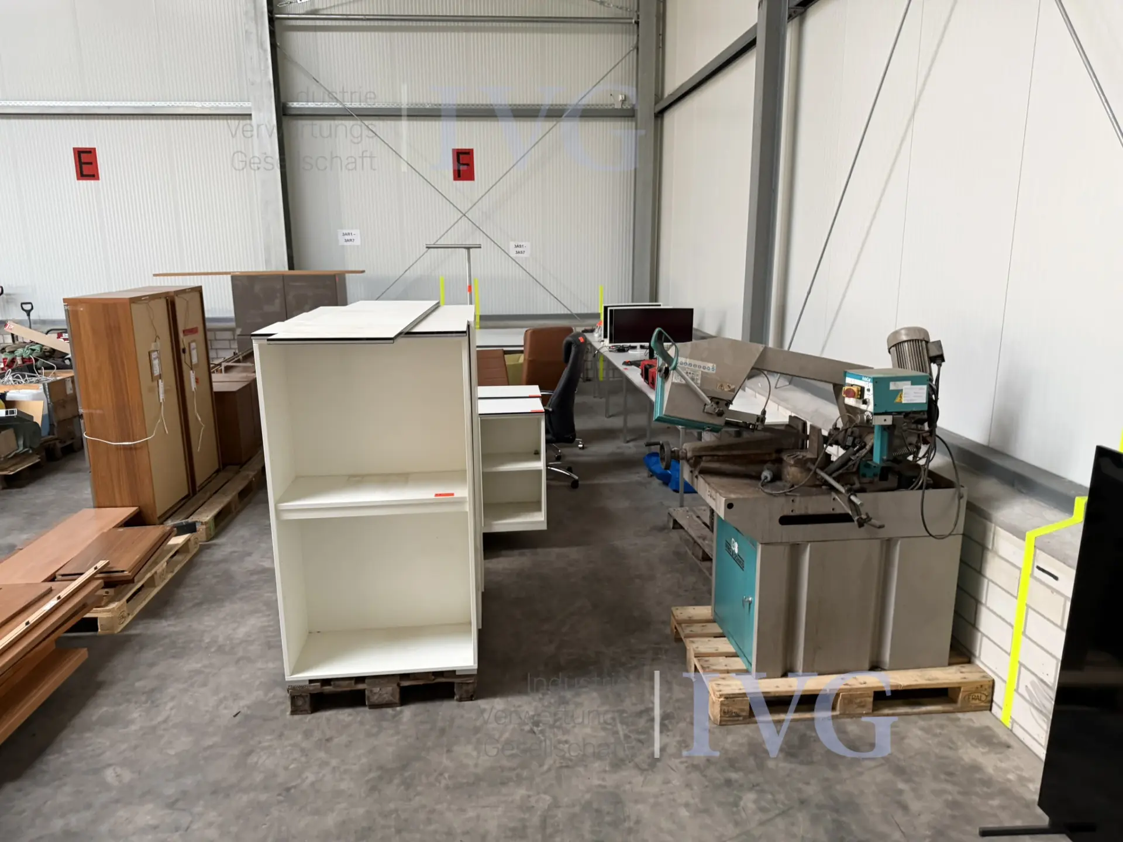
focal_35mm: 24
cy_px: 421
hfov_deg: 71.6
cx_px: 562
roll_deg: +1.2
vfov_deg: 56.8
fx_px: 779
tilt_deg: -13.1
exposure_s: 1/60
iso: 400
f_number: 1.78
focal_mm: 6.76
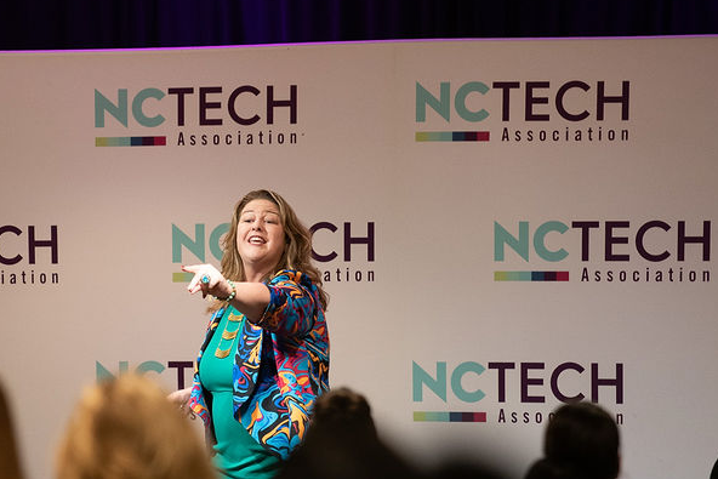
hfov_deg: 6.0
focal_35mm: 346
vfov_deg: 4.0
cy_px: 183
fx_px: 6902
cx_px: 210
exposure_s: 1/200
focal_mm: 200
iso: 2500
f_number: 4
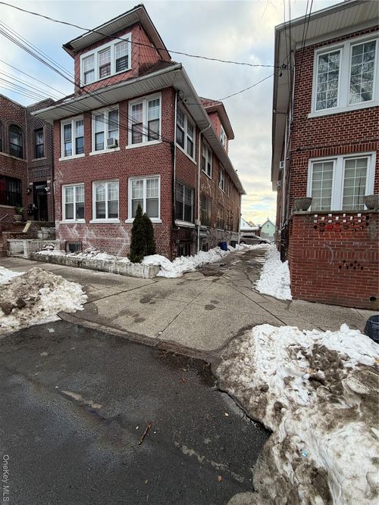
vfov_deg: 102.1
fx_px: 204
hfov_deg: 85.7
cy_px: 252
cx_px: 190
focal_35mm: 14
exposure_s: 1/177
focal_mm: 2.22
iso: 50
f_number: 2.2
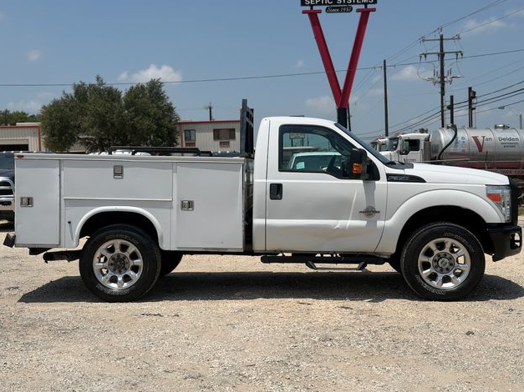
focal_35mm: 49
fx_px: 742
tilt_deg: -1.5
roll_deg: +1.9
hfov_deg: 38.9
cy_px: 195
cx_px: 262
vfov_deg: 29.7
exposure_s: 1/11364
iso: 64
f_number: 1.78
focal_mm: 6.76
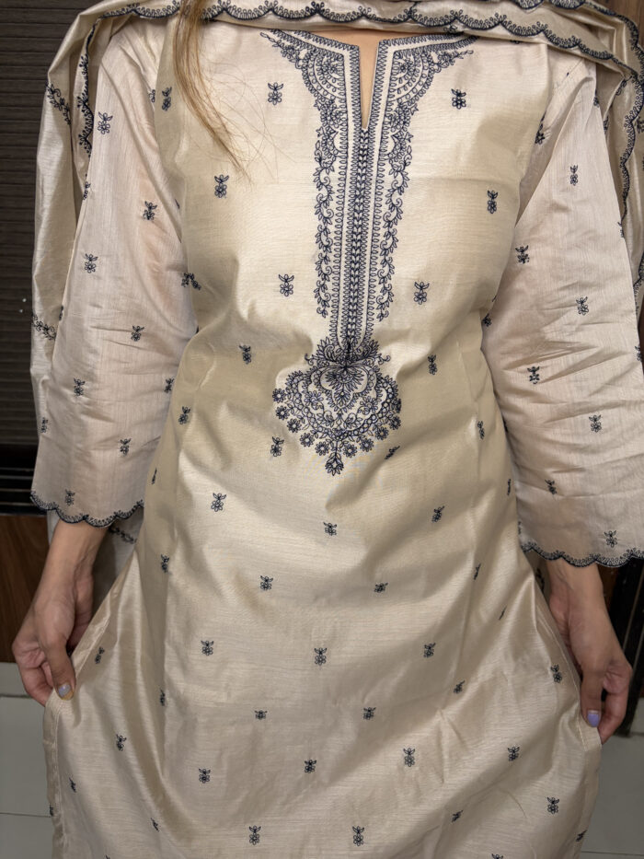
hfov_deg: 53.1
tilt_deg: -22.5
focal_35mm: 26
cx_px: 322
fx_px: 645
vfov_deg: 67.3
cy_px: 430
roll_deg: -1.8
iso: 100
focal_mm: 5.96
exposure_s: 1/100
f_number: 1.6
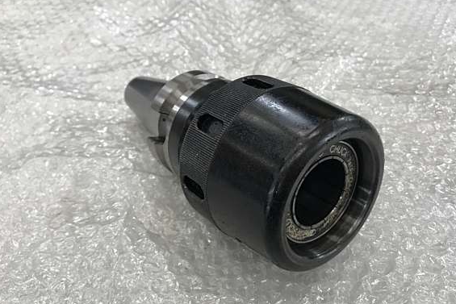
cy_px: 172
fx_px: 418
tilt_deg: -44.3
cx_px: 241
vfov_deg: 39.9
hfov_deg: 57.2
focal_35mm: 33
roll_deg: -1.4
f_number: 1.8
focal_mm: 3.99
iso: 25
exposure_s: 1/40
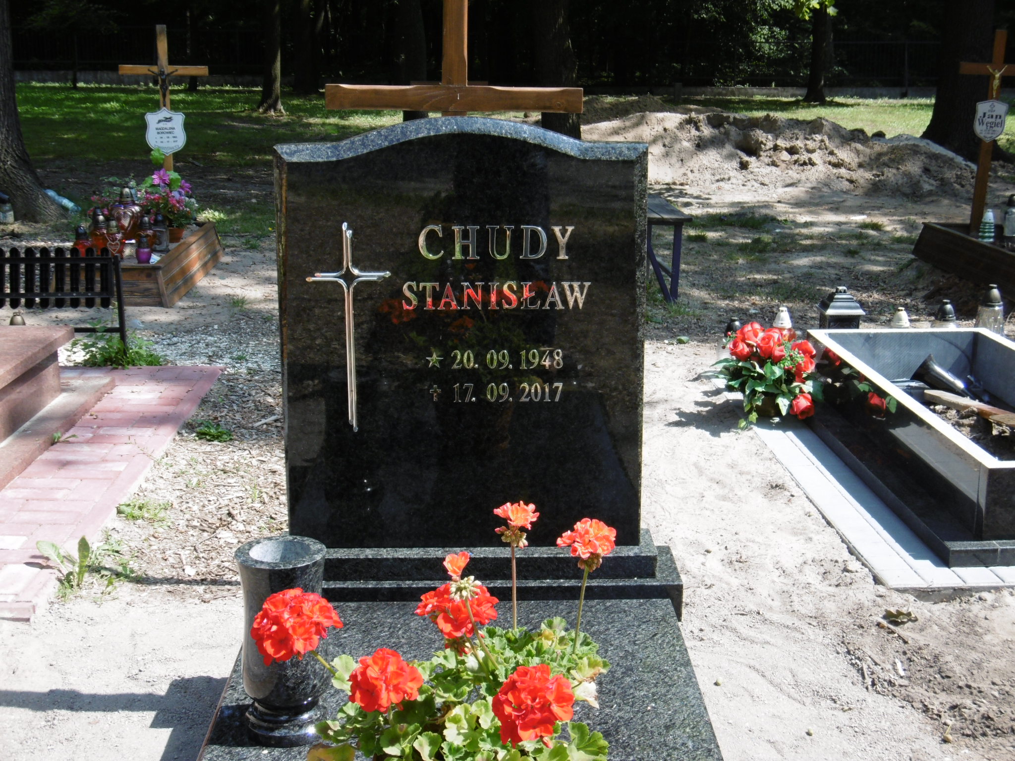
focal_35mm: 51
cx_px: 508
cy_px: 380
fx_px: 1495
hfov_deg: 37.5
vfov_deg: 28.6
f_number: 4
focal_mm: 9.2
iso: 100
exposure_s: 1/250
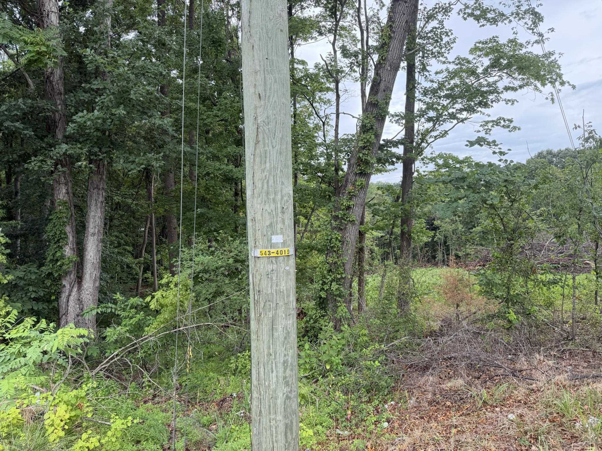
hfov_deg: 71.6
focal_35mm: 24
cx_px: 301
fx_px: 417
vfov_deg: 56.8
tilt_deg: -3.8
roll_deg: -1.9
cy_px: 226
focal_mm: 6.76
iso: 100
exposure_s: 1/931
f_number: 1.78
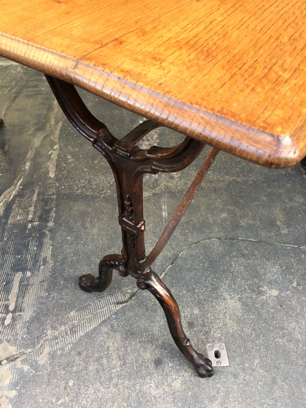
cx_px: 153
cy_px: 204
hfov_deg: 48.2
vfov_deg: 61.7
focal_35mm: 29
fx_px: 342
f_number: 2.2
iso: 32
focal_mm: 4.15
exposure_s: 1/33
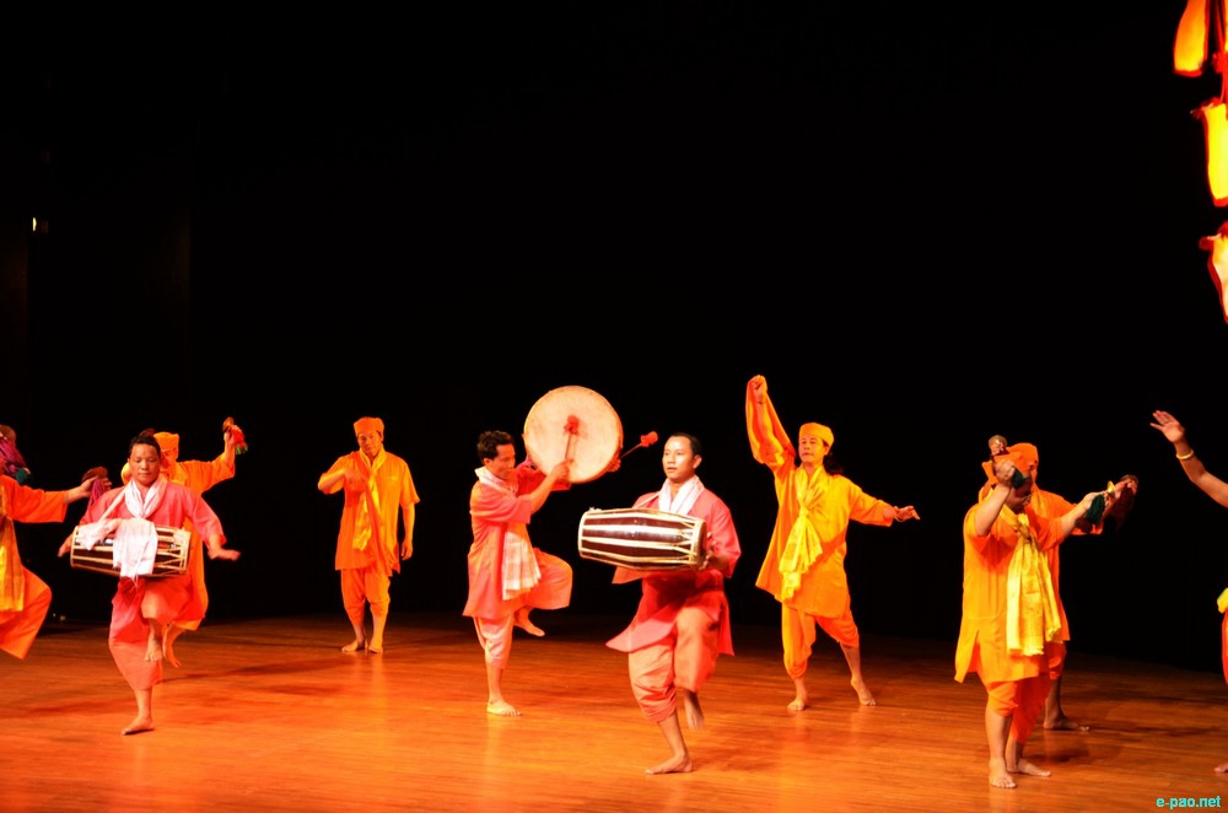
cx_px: 614
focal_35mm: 63
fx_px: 2144
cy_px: 406
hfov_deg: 32.0
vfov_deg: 21.5
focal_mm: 42
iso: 800
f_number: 4.8
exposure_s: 1/40
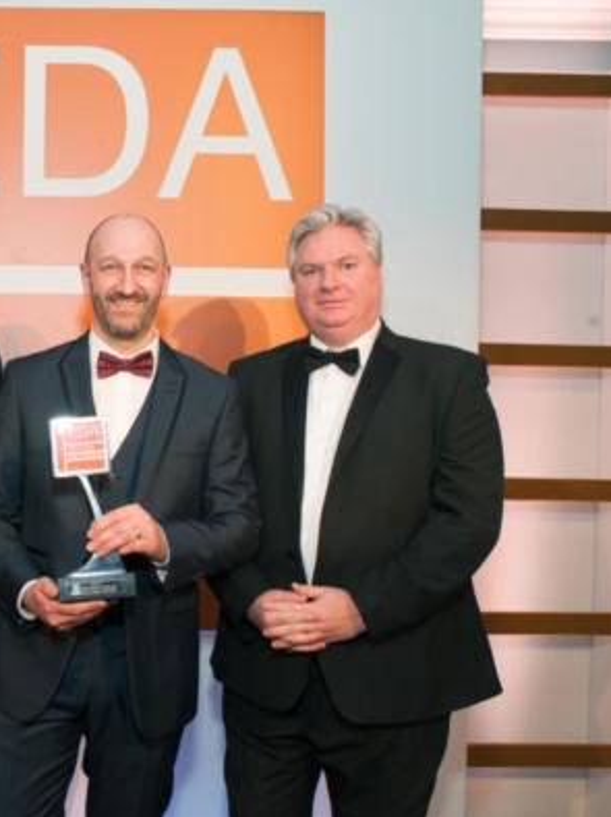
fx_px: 966
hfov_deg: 32.6
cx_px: 19
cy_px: 412
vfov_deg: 45.8
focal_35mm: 41
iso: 1000
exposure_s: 1/60
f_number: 8
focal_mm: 28
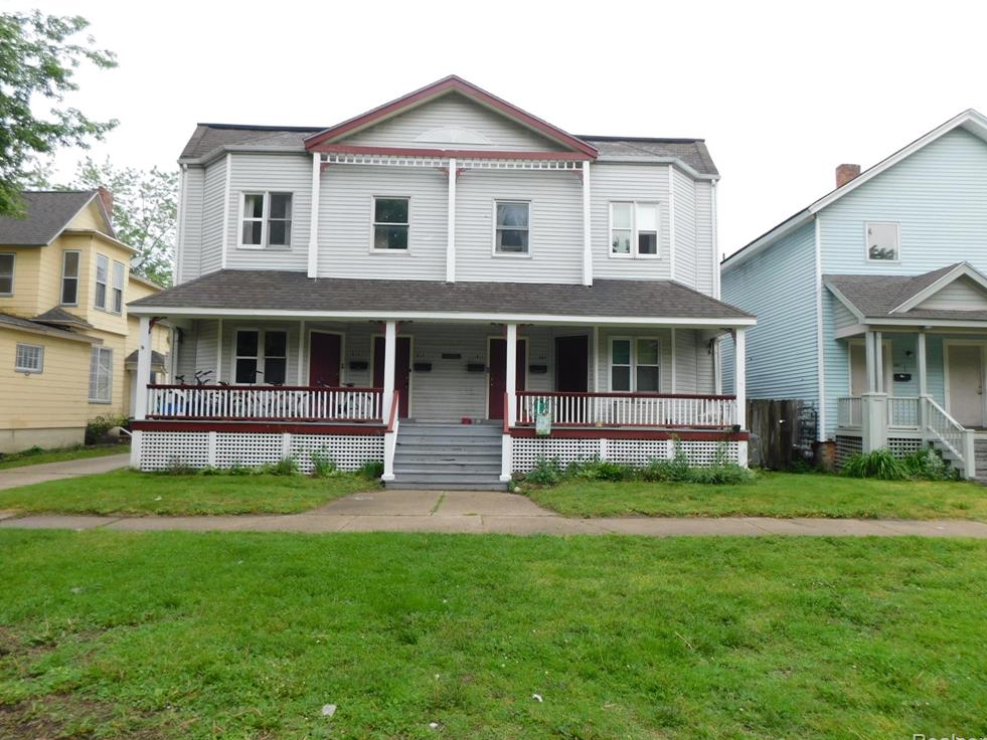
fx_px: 684
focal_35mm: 24
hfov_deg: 71.6
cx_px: 499
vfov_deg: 56.8
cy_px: 372
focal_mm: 4
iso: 125
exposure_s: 1/200
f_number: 3
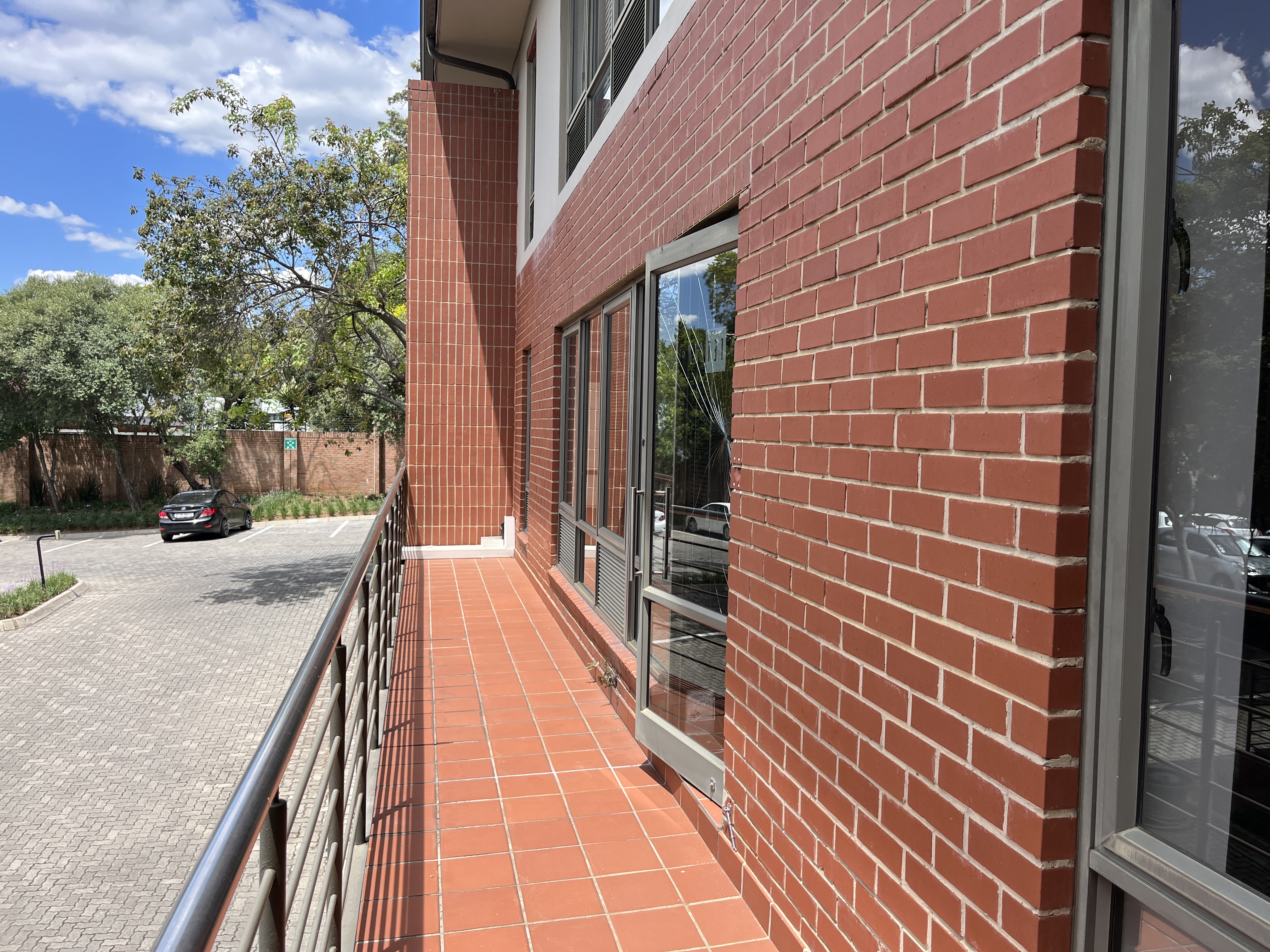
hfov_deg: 67.3
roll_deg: -1.9
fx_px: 954
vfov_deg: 53.1
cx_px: 635
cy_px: 476
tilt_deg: -3.5
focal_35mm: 26
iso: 50
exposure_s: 1/1497
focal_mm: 5.1
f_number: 1.6
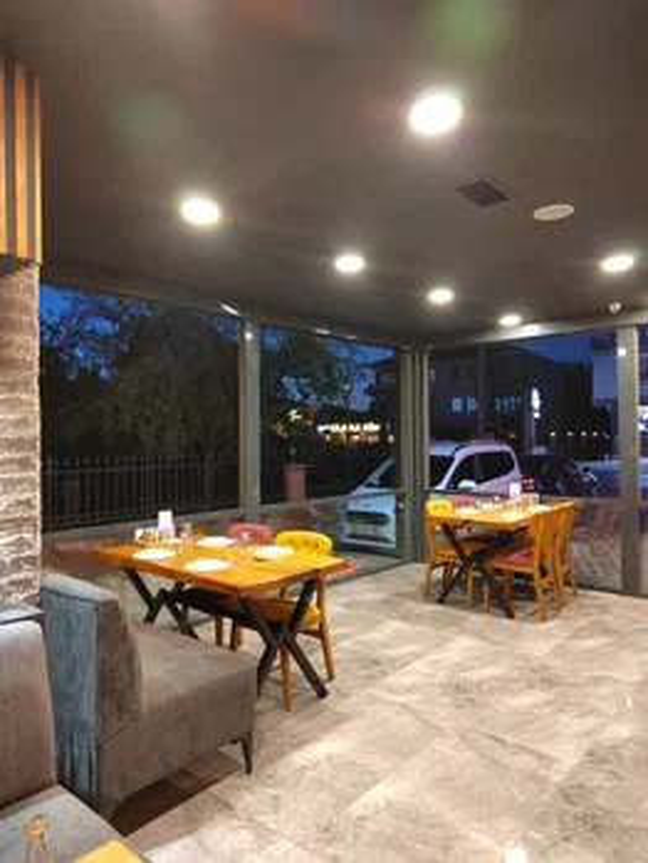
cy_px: 432
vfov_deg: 73.9
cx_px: 324
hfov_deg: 58.9
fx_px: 574
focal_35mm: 23
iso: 4240
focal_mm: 5.52
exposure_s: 1/33.3
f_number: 1.9
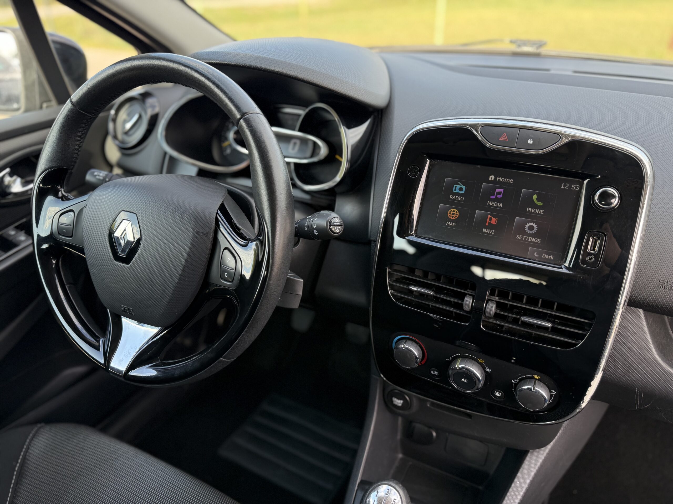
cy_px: 252
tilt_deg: -29.5
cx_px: 336
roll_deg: +1.1
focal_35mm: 24
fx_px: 467
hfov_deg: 71.6
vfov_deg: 56.8
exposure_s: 1/270
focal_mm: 6.76
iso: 100
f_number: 1.78
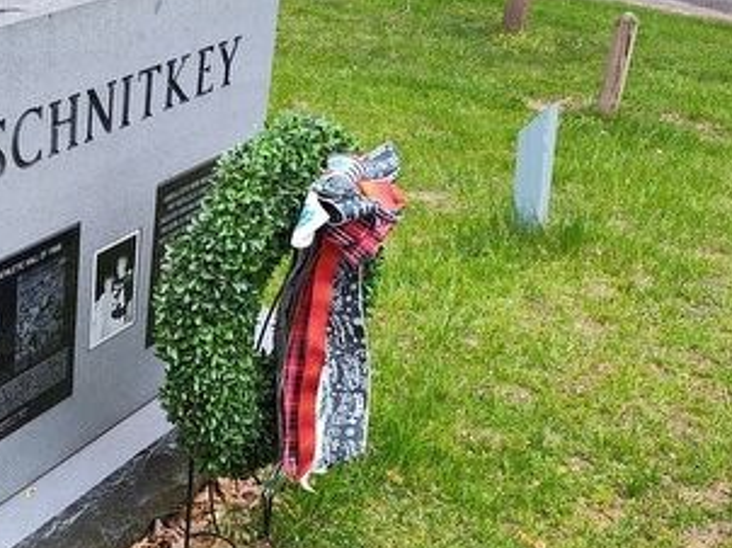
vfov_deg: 24.0
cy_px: 276
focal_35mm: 61
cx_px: 116
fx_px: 1289
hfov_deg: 30.7
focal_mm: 5.56
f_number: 1.8
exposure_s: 1/256
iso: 100
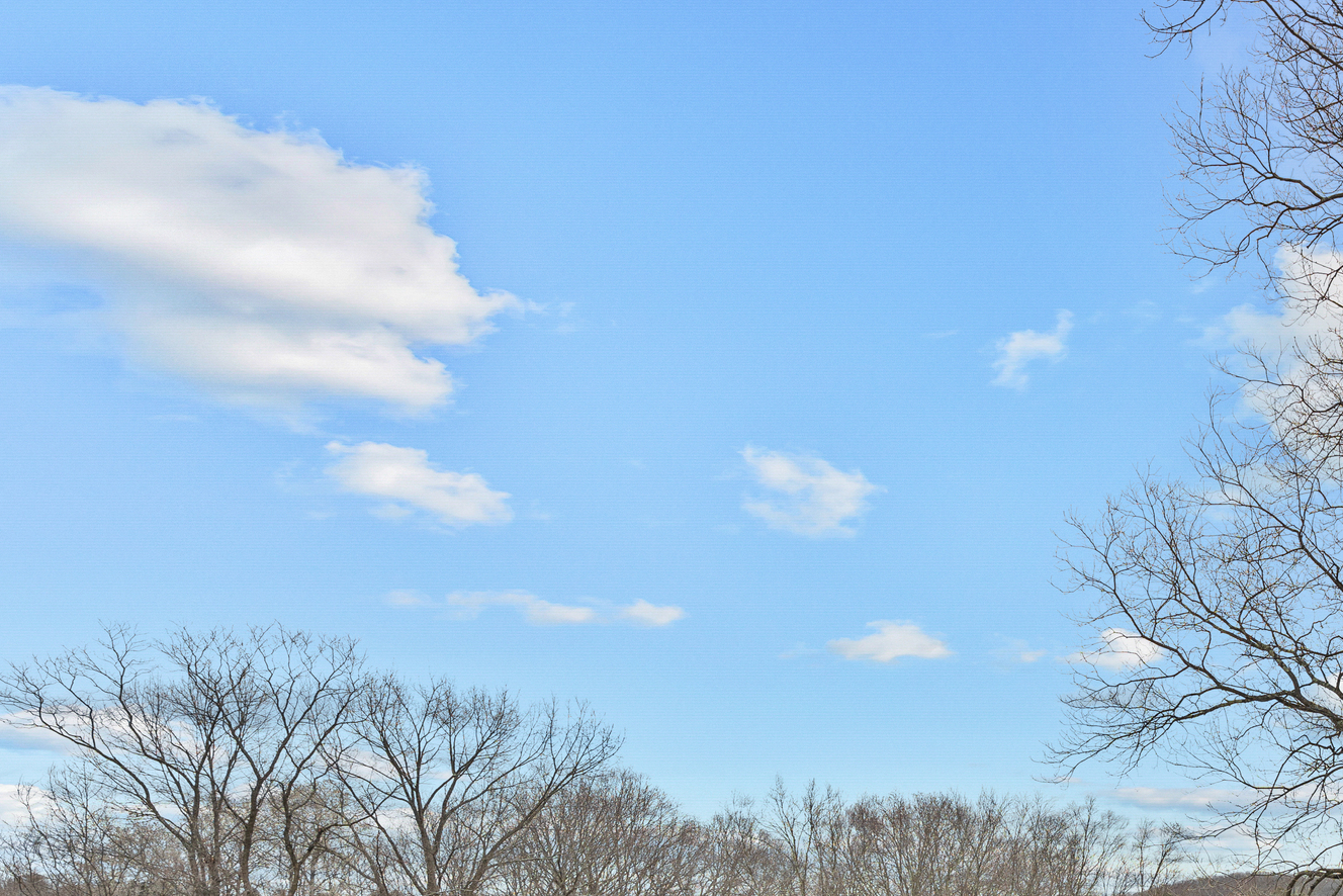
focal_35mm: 37
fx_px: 1381
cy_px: 903
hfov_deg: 44.0
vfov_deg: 32.9
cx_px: 1354
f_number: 5.6
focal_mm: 16
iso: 50
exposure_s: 1/250
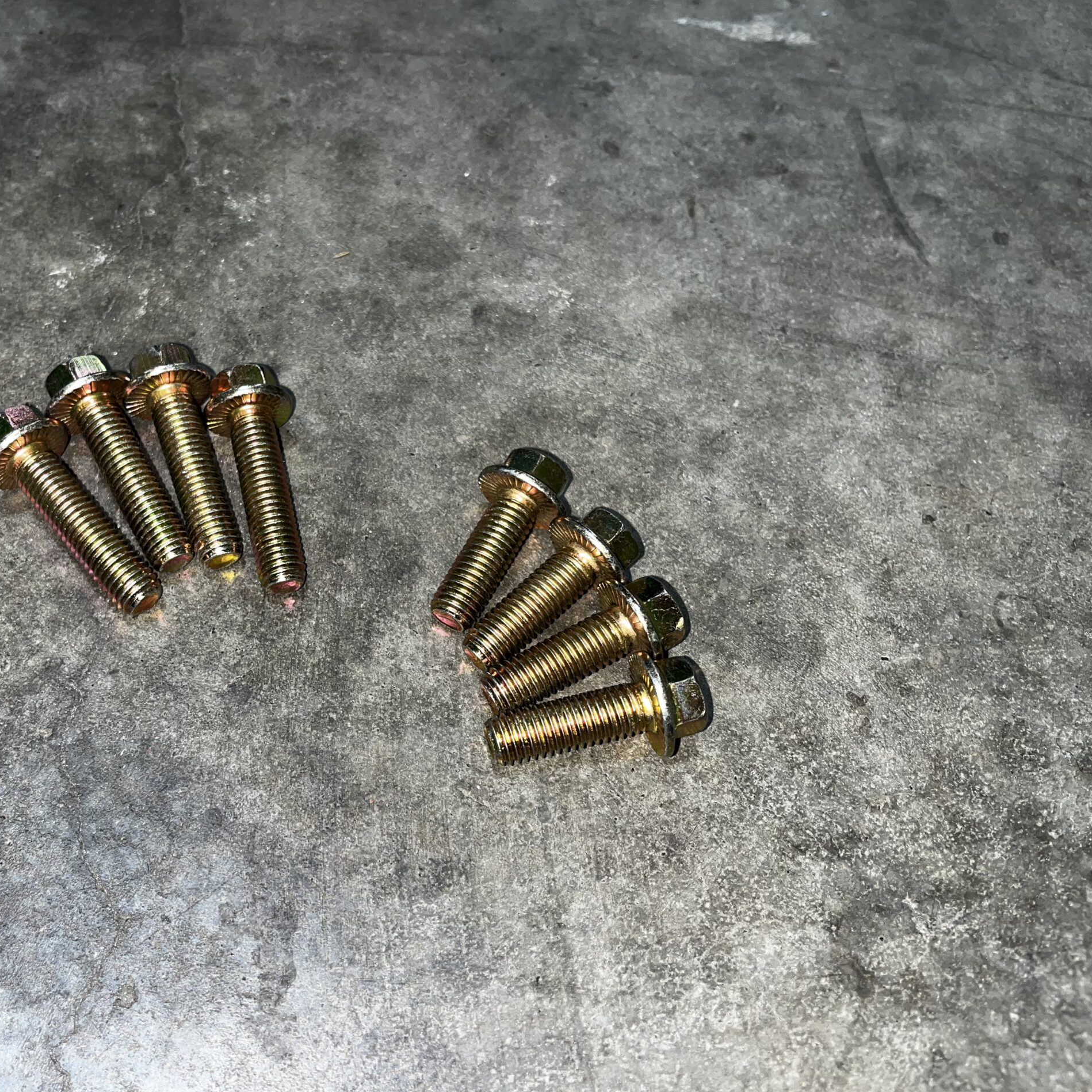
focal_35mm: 31
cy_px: 543
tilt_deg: -57.4
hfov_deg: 51.5
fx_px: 1106
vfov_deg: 52.5
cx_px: 363
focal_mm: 5.1
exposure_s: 1/123
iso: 32
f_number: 1.6
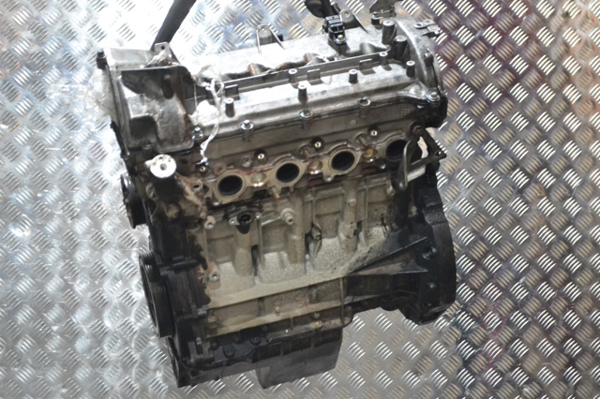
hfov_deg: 29.9
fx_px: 1124
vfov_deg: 20.1
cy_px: 200
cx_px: 300
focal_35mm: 68
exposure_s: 1/25
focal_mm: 45
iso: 3200
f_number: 5.3
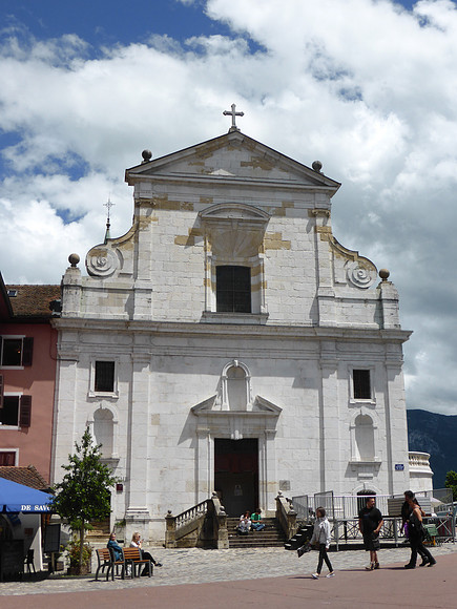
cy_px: 304
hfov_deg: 33.6
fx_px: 757
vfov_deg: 43.9
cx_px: 228
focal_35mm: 43
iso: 100
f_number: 3.9
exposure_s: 1/1600
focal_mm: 7.4
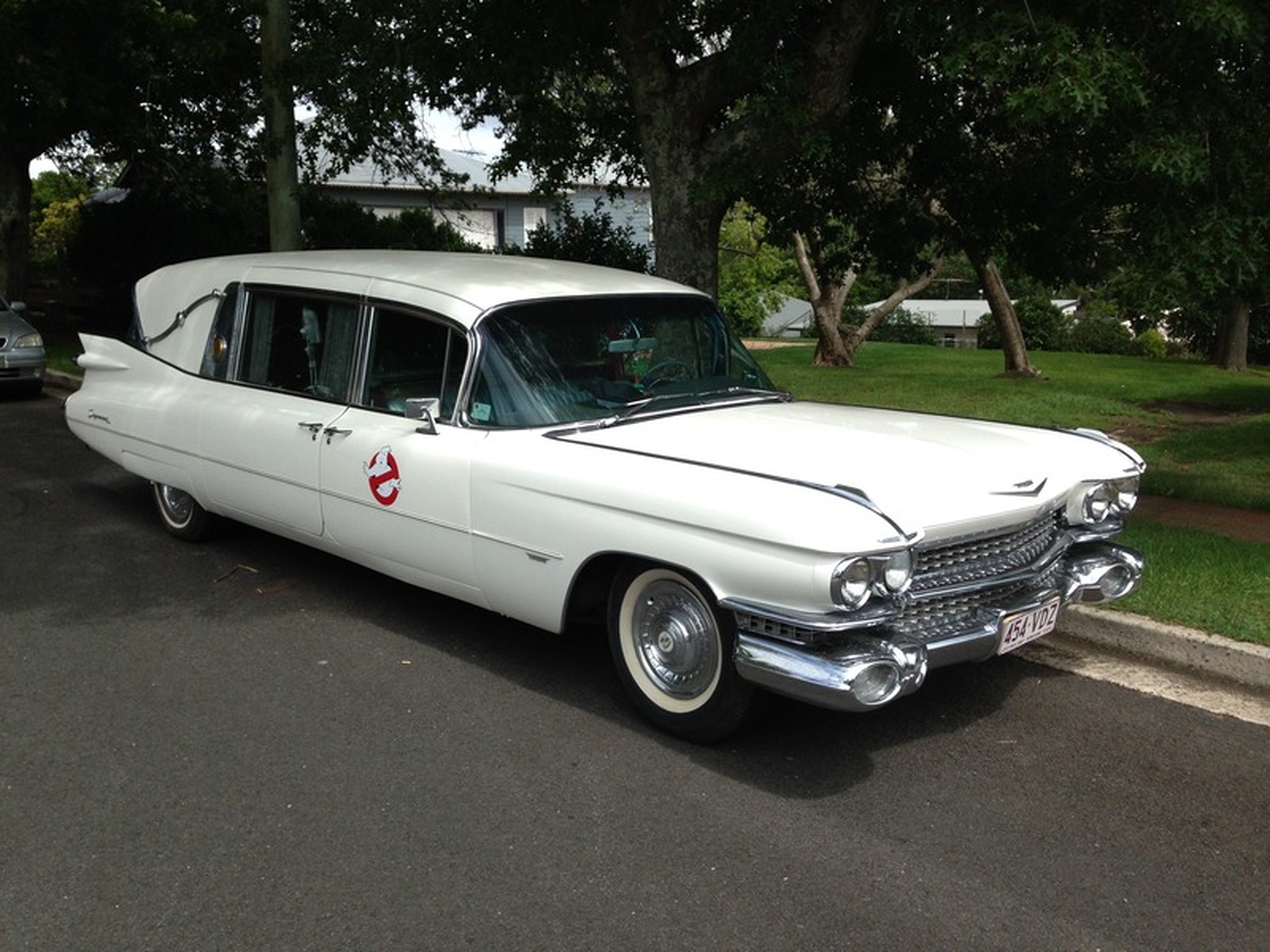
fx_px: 1211
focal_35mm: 33
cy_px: 476
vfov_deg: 42.9
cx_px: 635
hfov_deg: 55.4
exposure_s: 1/2262
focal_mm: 4.12
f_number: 2.4
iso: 80
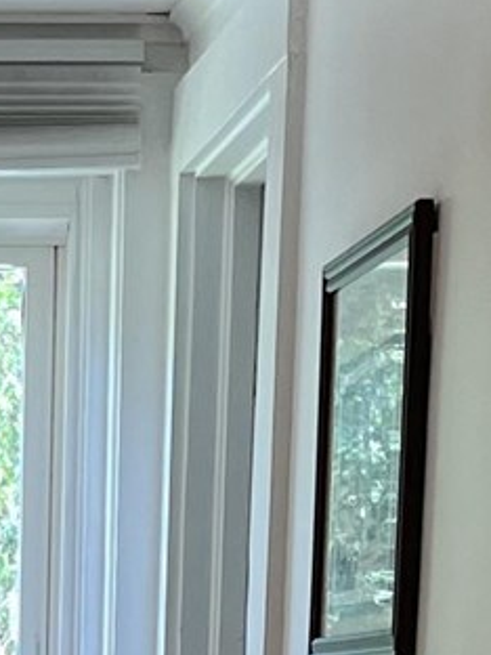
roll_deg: +0.2
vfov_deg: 9.2
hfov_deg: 7.5
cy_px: 1602
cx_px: -329
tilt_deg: -12.4
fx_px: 3631
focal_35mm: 192
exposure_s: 1/120
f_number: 1.6
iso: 100
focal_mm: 5.1
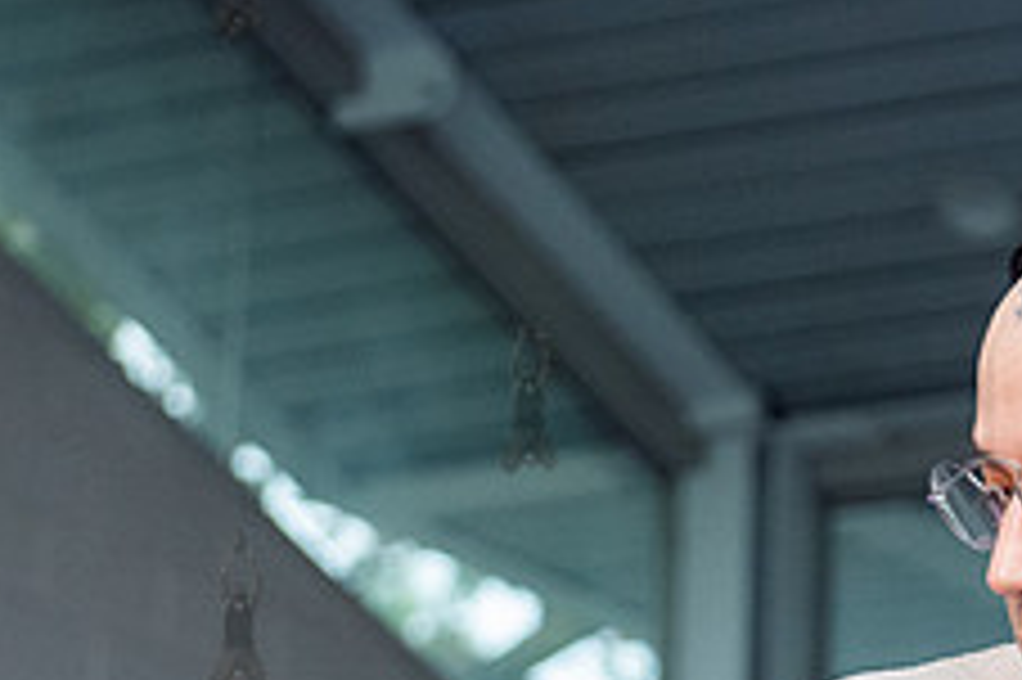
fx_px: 5702
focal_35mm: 201
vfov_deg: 6.8
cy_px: 521
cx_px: 1186
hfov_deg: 10.1
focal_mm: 70
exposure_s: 1/1250
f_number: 3.5
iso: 4000
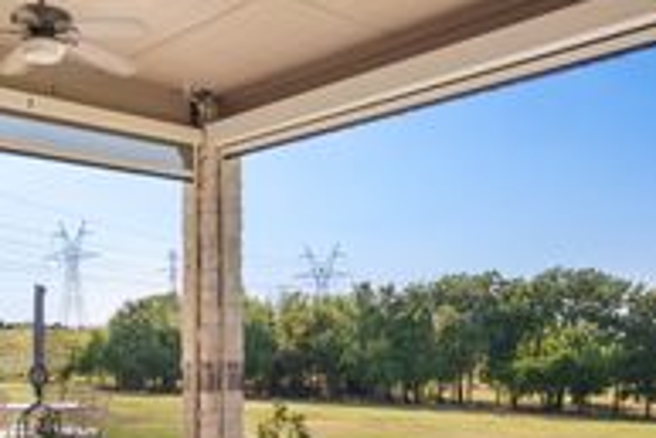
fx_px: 802
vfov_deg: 27.4
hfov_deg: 44.4
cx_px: 306
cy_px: 508
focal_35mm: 44
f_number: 8
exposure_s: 1/4
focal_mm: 17
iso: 100
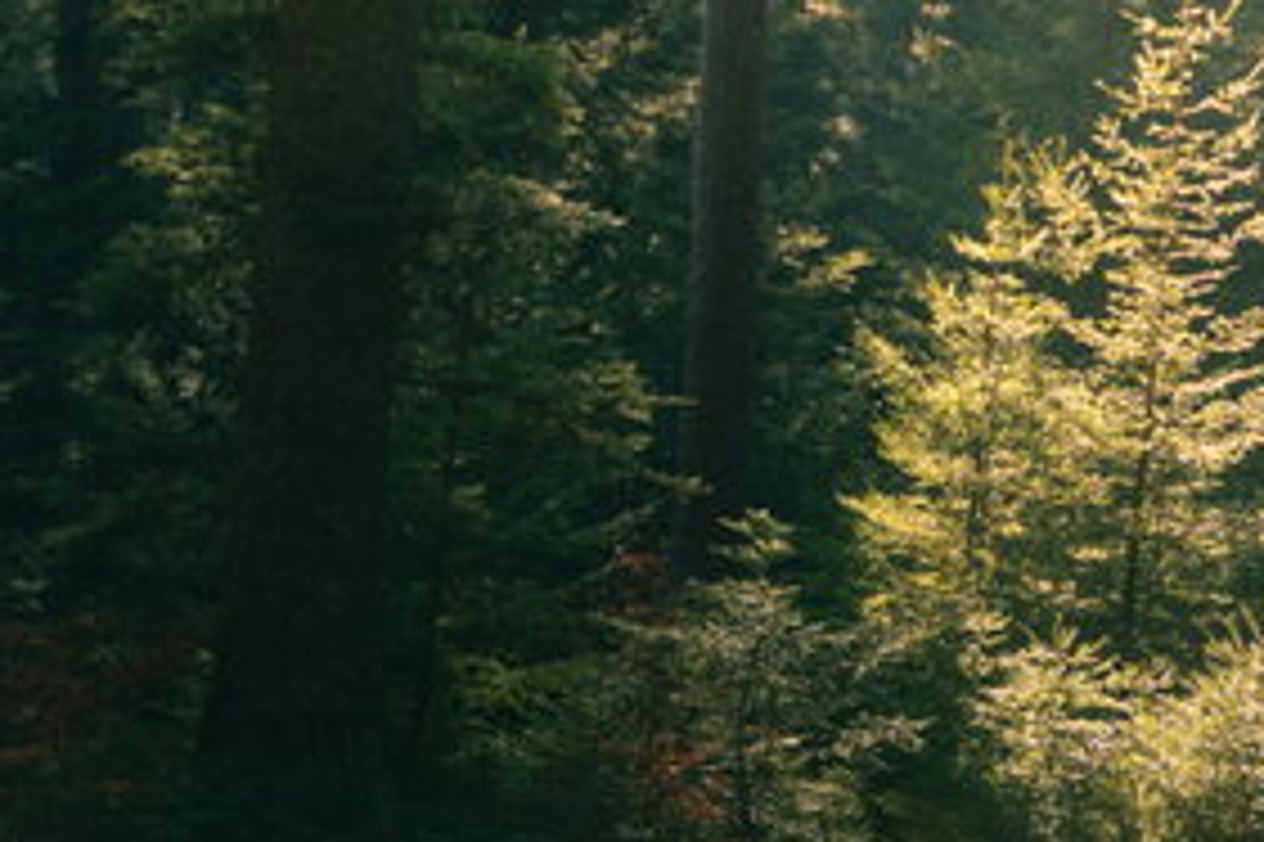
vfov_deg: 10.0
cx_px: 2254
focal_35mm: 138
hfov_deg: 13.4
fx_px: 4827
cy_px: 385
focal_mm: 37.7
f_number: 2.8
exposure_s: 1/500
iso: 200
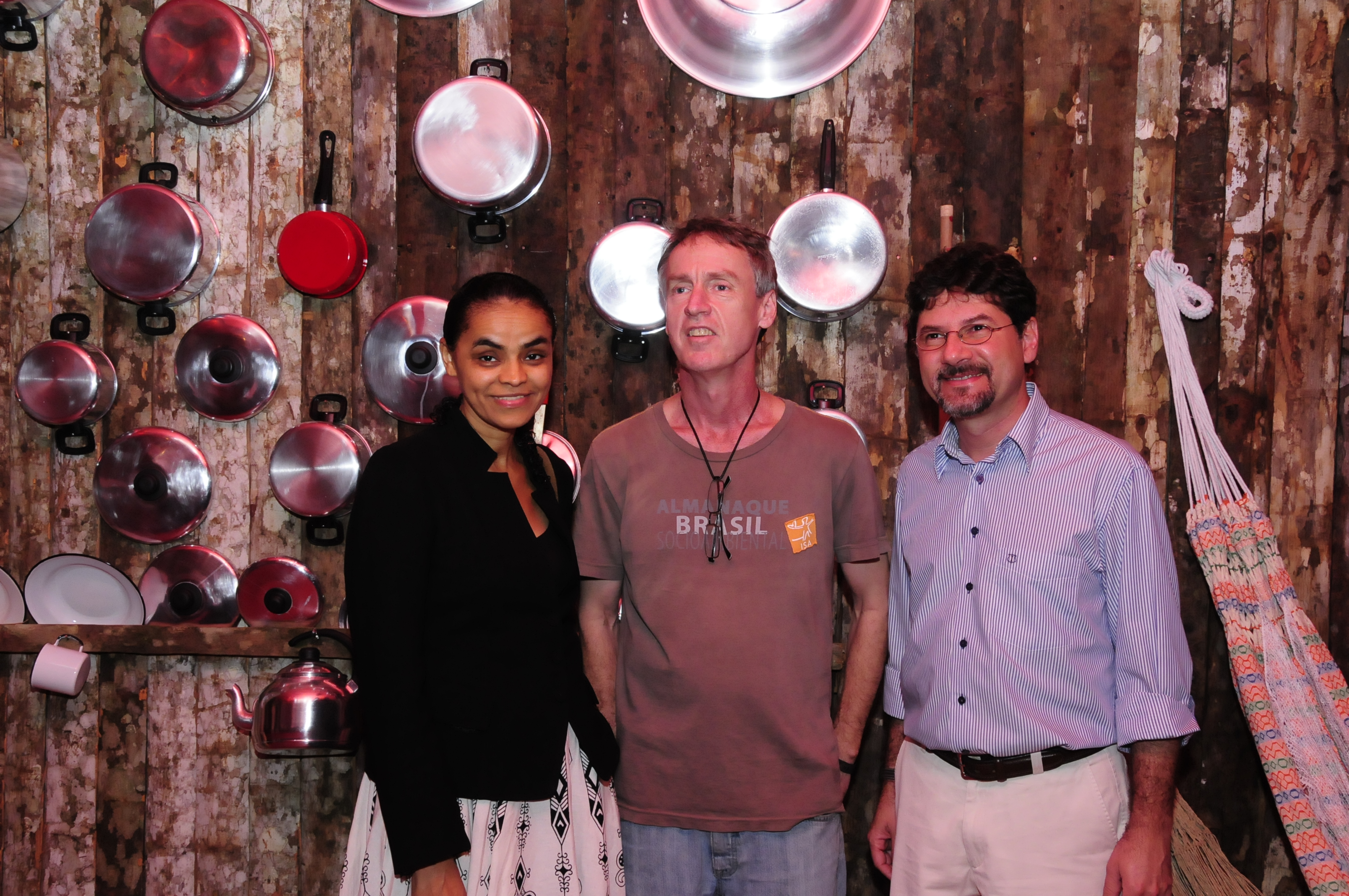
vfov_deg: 32.9
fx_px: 1516
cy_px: 448
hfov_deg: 48.0
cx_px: 674
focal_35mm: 40
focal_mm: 27
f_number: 8
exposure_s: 1/160
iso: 1250
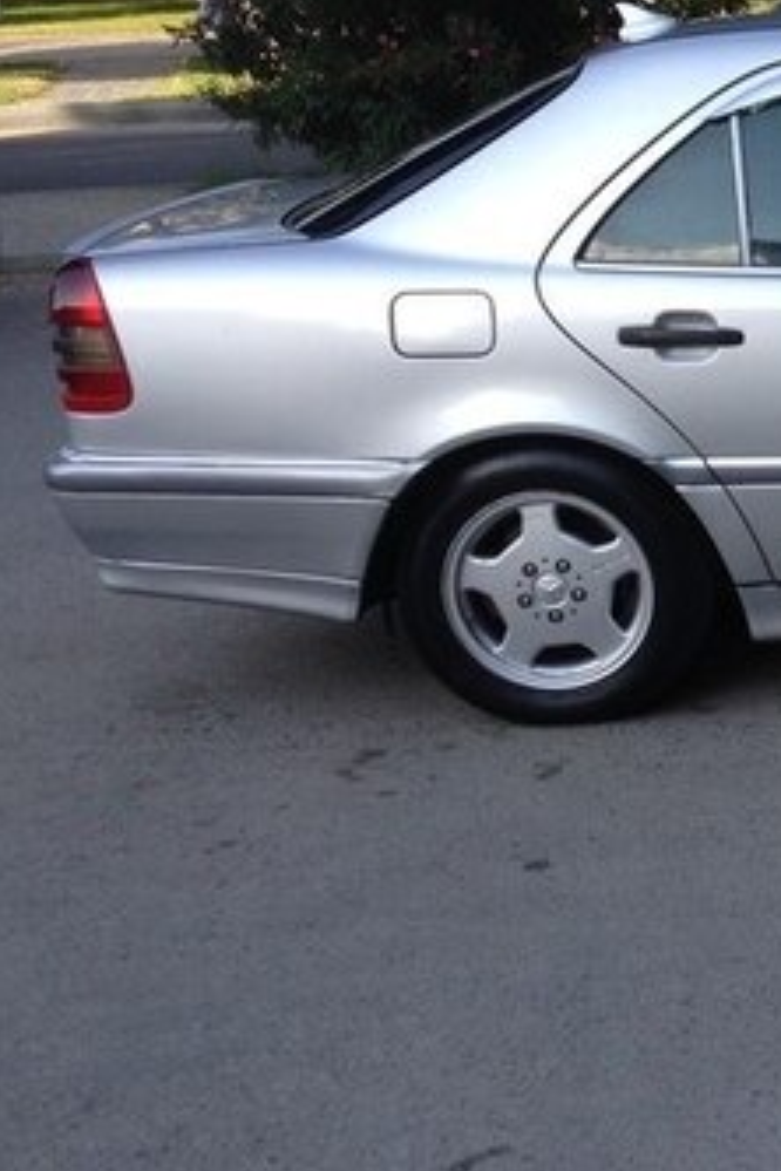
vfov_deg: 29.7
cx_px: 1147
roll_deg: +0.7
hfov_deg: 18.0
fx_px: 2213
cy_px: 578
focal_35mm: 68
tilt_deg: -15.3
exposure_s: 1/390
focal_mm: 4.12
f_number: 2.4
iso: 50
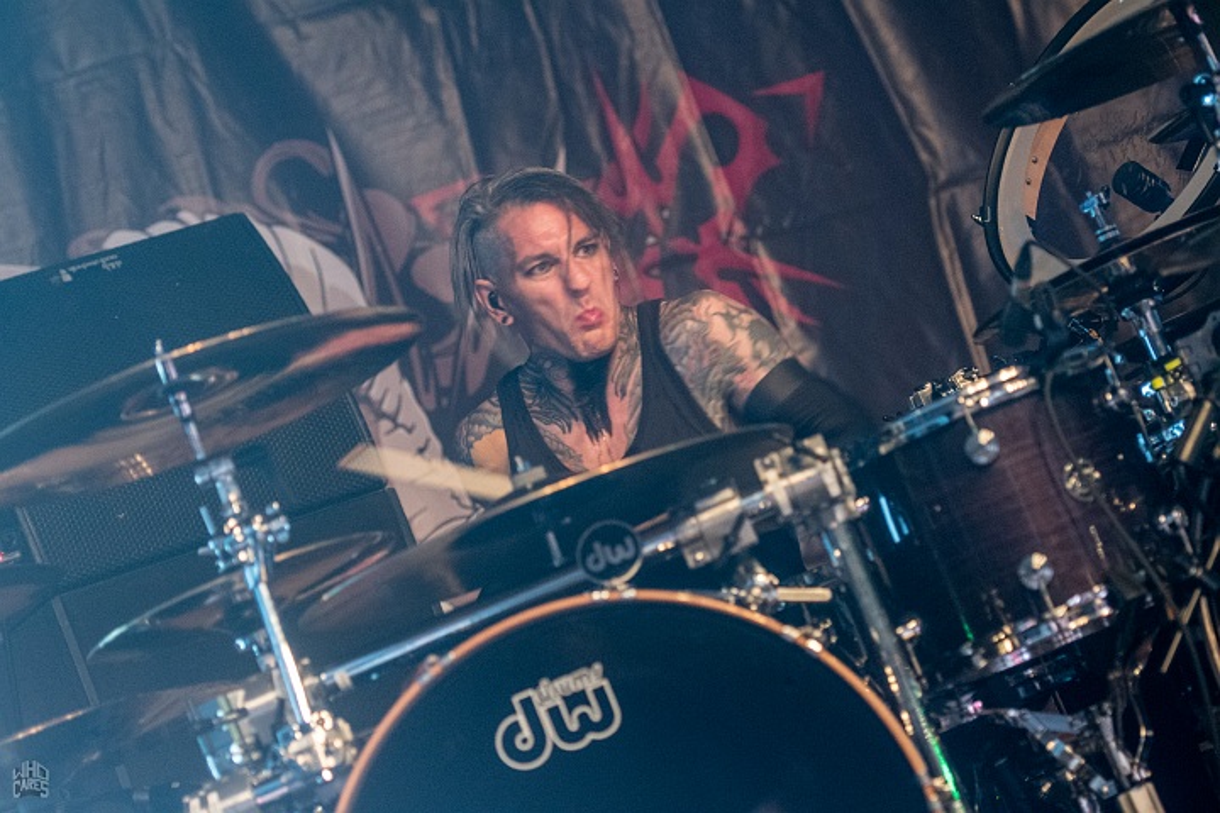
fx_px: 4371
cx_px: 610
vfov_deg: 10.6
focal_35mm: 129
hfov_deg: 15.9
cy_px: 406
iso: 2000
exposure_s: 1/100
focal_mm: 86
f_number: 2.8
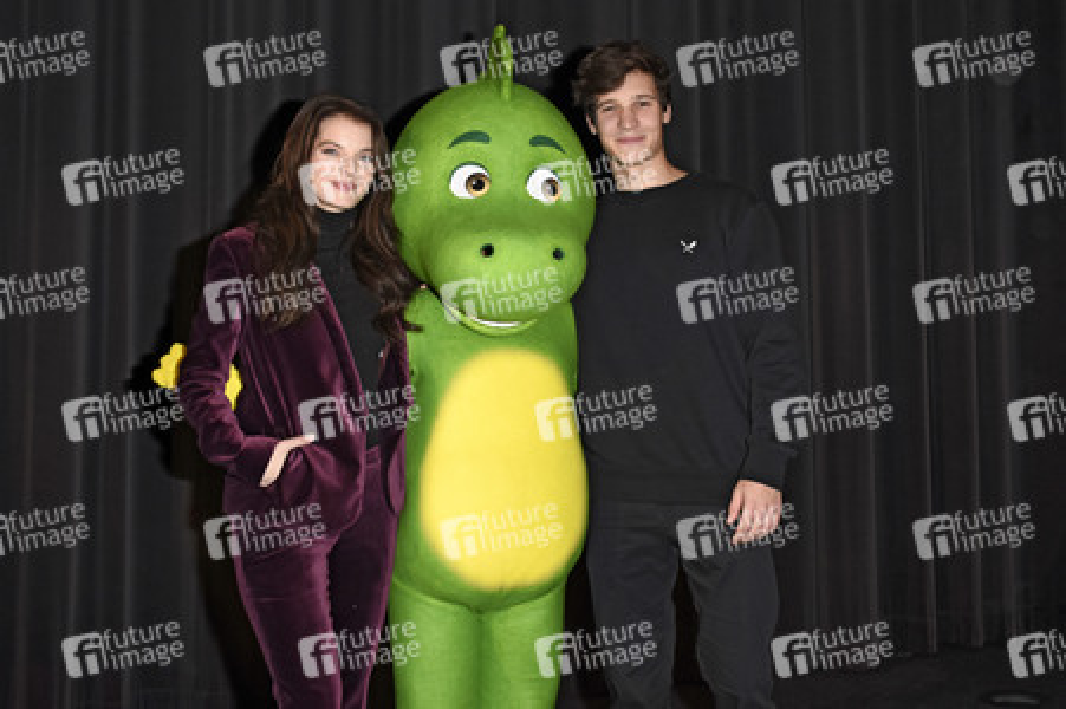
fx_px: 1065
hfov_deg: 53.2
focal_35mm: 36
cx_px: 533
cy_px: 354
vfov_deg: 36.8
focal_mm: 24
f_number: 5.6
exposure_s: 1/125
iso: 800
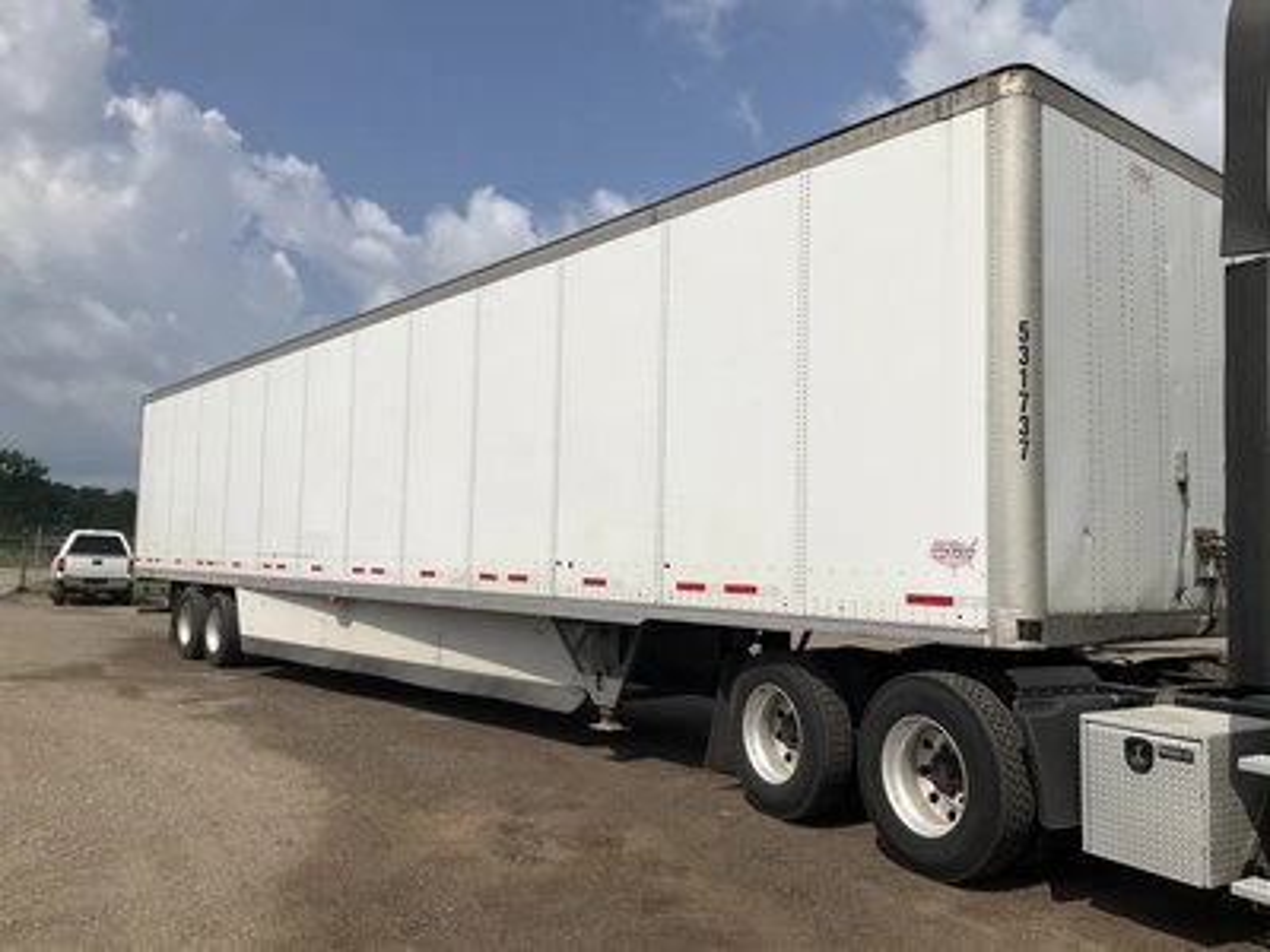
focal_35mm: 29
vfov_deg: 48.2
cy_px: 476
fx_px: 1064
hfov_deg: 61.7
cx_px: 635
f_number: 1.8
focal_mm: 3
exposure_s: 1/5814
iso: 25
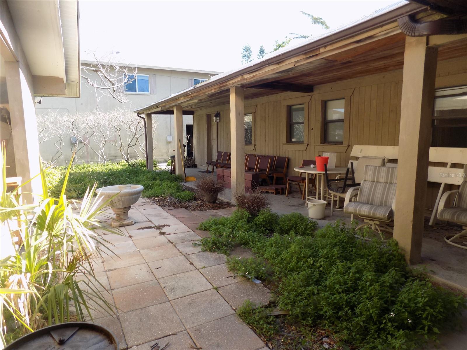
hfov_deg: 73.9
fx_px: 310
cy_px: 175
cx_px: 234
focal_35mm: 23
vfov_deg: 58.9
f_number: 3.1
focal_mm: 4
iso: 80
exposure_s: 1/160
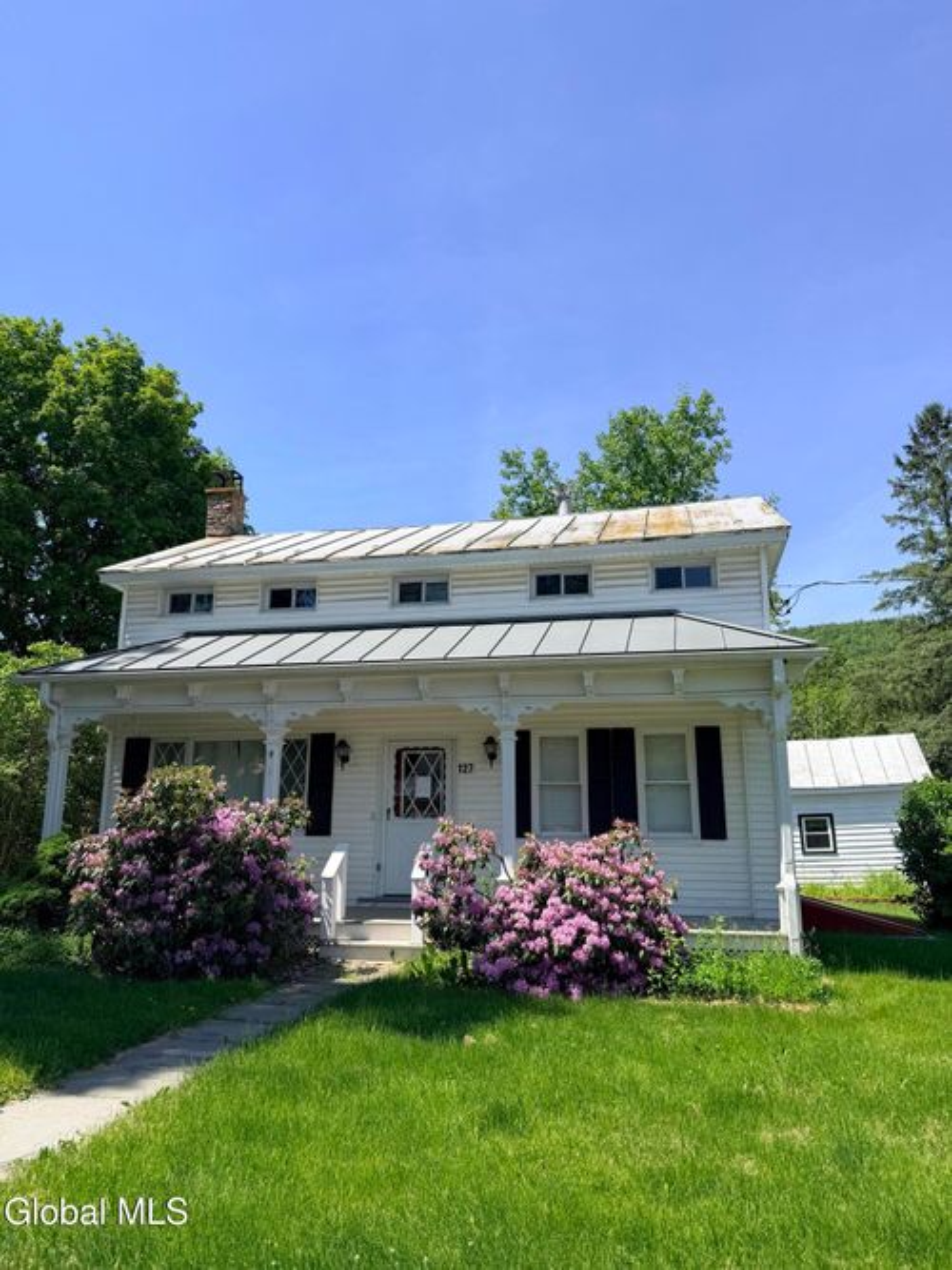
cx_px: 476
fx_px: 880
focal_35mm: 24
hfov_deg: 56.8
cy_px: 635
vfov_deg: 71.6
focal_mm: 6.76
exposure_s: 1/3425
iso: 80
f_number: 1.78
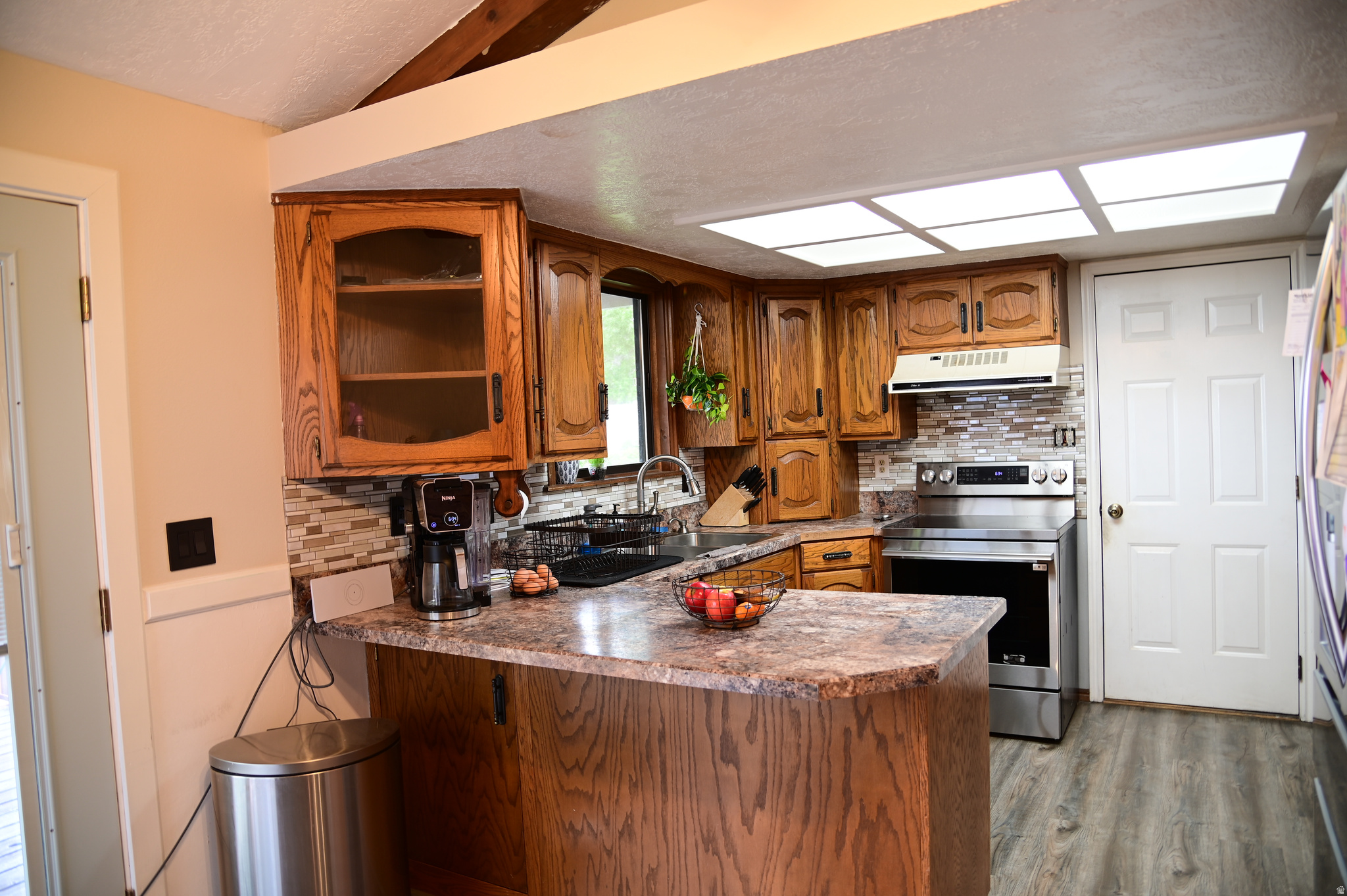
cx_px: 674
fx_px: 897
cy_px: 448
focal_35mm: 24
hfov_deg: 73.8
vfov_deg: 53.1
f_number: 4
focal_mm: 24
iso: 220
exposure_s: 1/6
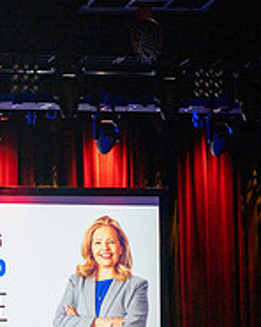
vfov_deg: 8.8
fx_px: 2105
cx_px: 12
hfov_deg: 7.1
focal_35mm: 218
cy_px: 290
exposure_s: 1/160
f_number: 4
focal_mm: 69
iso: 500
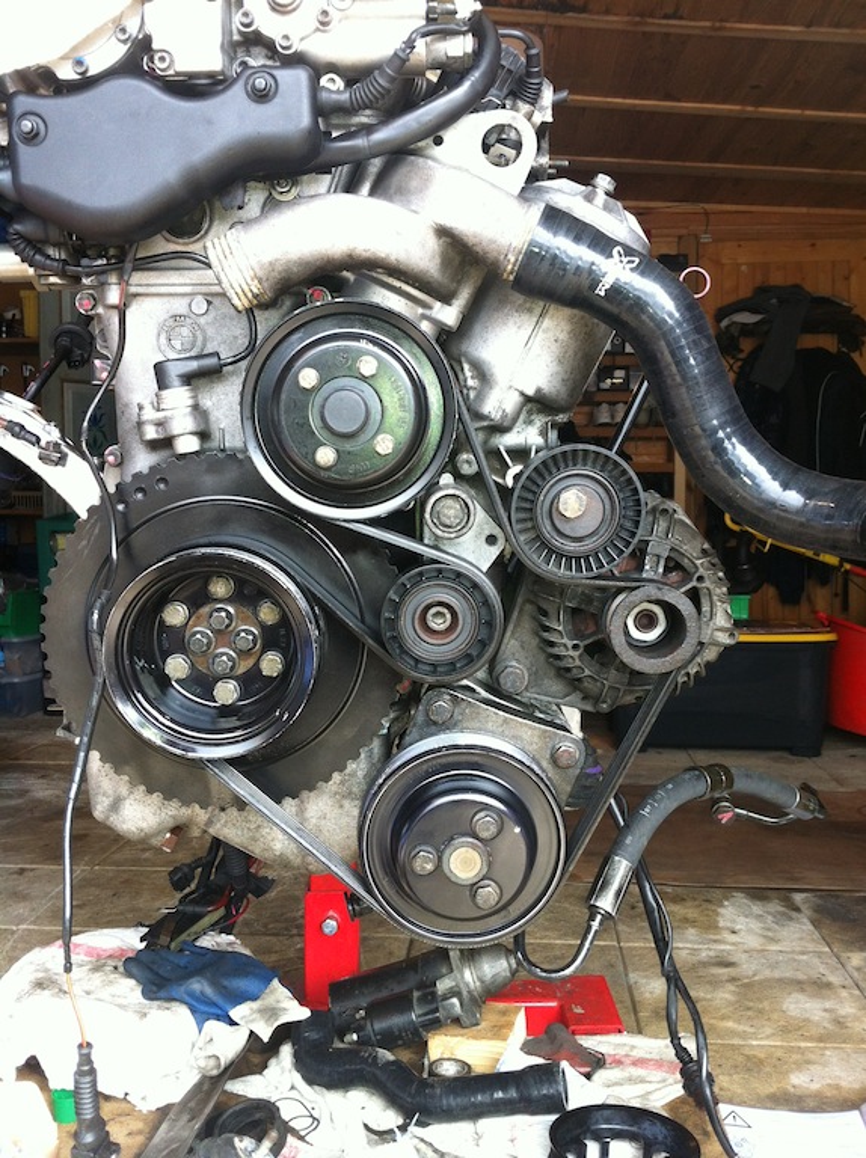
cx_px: 433
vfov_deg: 52.7
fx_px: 1170
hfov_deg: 40.6
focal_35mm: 35
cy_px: 579
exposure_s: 1/40
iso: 100
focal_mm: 3.85
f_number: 2.8
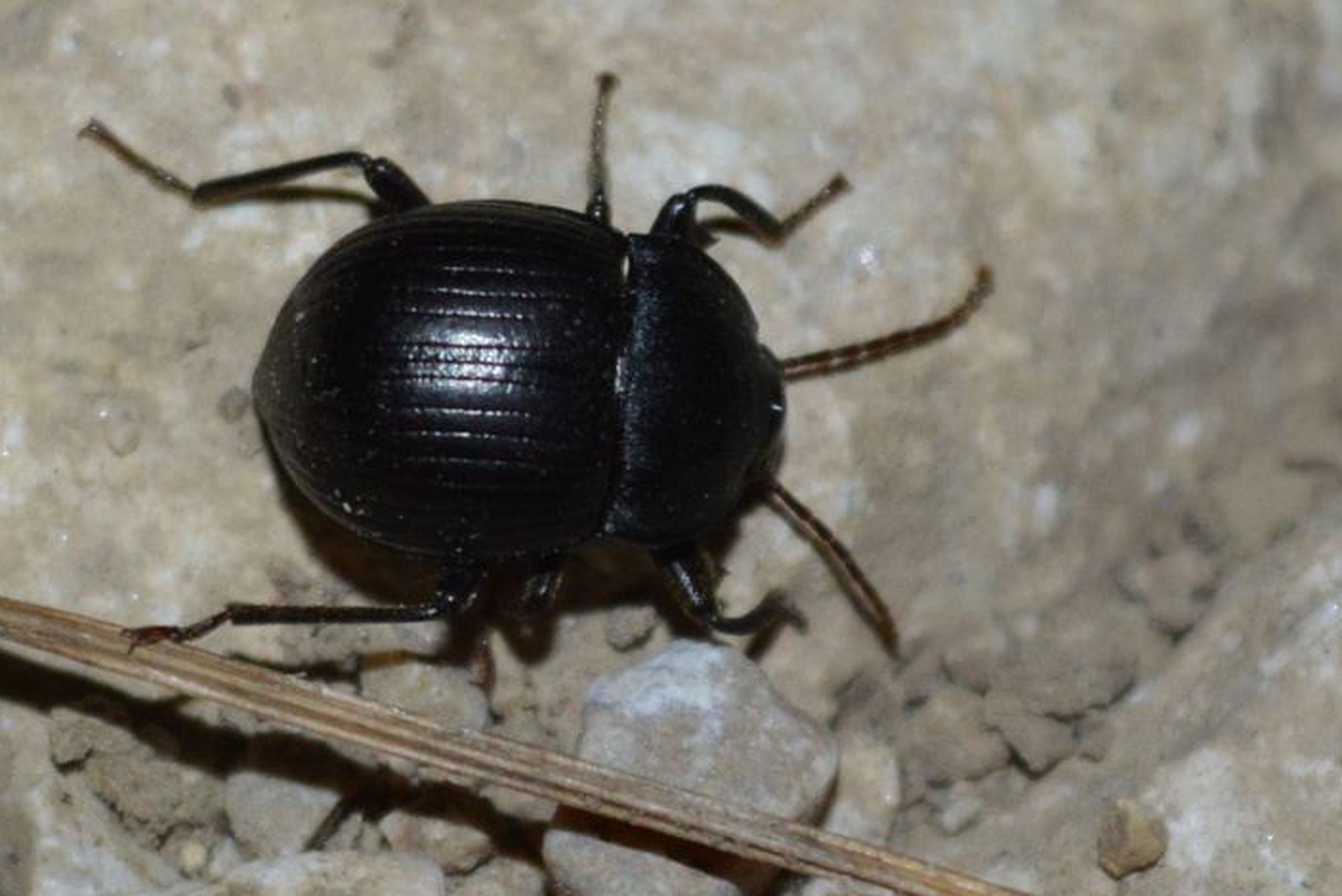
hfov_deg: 18.1
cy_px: 439
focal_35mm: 113
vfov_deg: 12.2
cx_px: 571
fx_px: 4201
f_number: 5.6
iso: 720
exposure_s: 1/60
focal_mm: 55
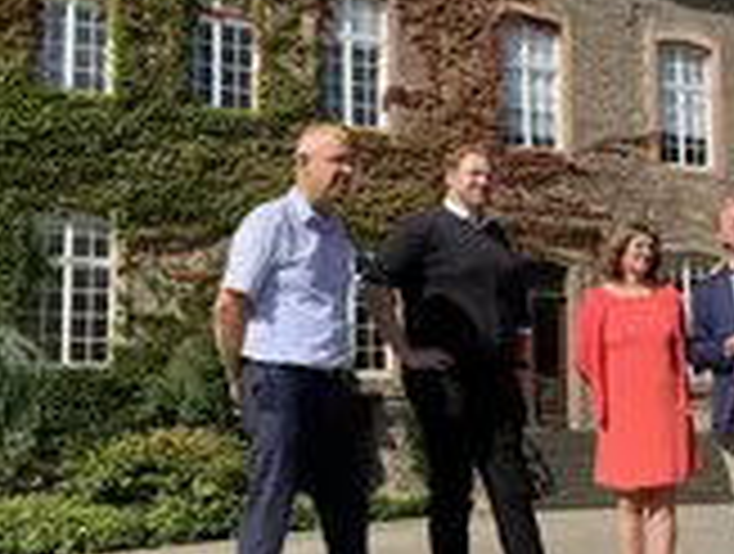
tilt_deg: +7.0
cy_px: 342
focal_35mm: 56
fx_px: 1190
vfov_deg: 26.1
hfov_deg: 33.7
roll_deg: +3.1
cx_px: 531
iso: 25
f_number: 1.8
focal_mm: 4.25
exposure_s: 1/1560
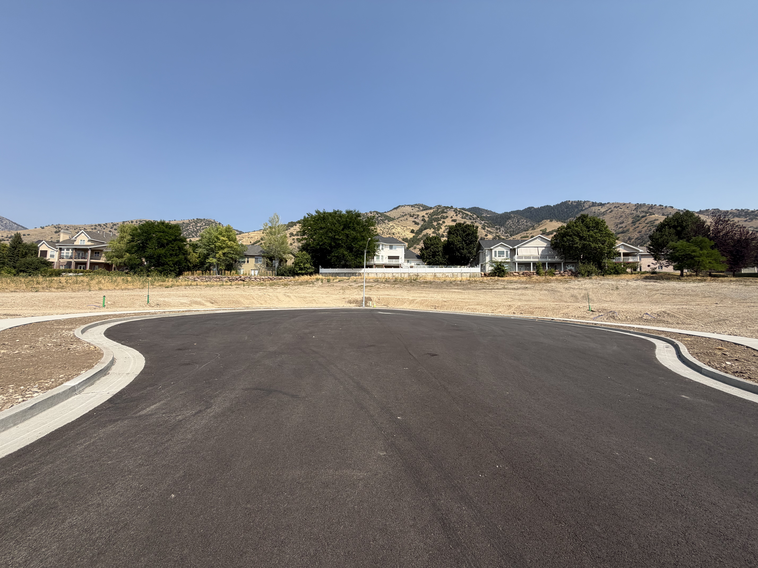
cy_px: 284
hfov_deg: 102.1
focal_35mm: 14
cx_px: 379
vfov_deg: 85.7
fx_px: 307
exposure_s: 1/770
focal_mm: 2.22
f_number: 2.2
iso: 20
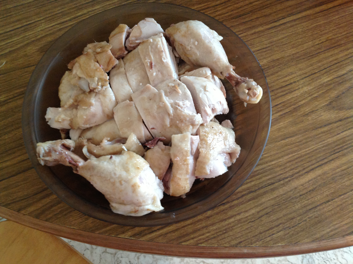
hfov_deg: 52.7
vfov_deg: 40.6
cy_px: 132
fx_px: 356
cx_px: 176
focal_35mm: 35
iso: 200
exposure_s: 1/15
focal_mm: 4.28
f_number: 2.4
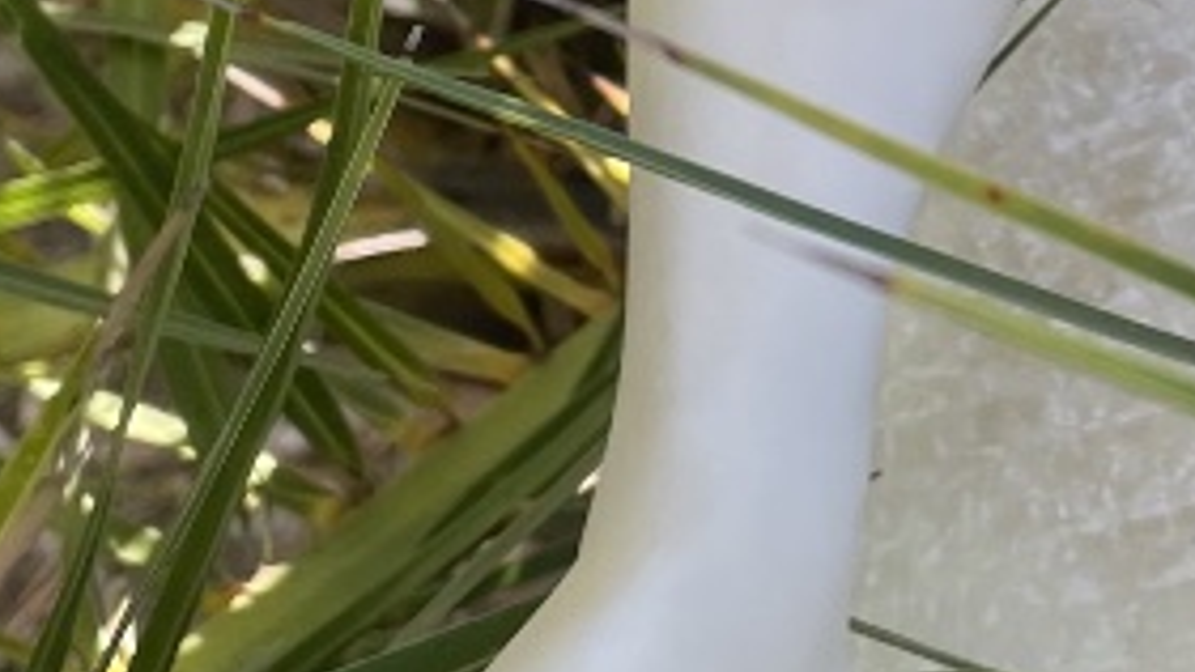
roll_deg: -6.0
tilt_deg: -33.1
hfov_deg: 17.4
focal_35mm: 121
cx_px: 1097
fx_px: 3834
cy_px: -502
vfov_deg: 9.6
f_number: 1.6
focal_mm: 4.2
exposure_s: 1/149
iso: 32
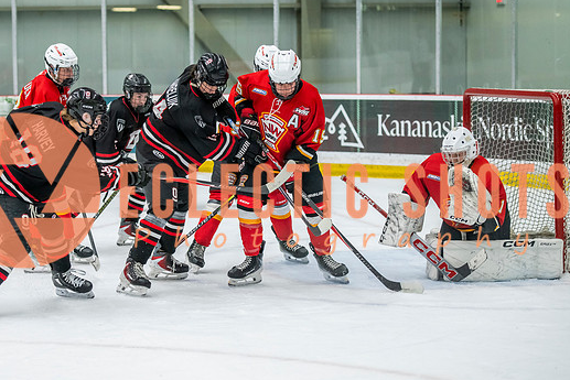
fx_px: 1948
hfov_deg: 16.6
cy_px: 185
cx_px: 217
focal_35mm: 123
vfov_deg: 11.2
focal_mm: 95
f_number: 3.2
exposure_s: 1/640
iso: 2000
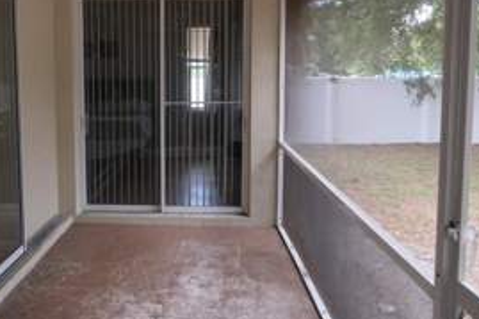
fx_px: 545
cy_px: 131
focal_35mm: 41
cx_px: 176
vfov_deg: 32.5
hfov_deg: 47.0
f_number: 4
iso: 320
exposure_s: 1/100
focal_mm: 15
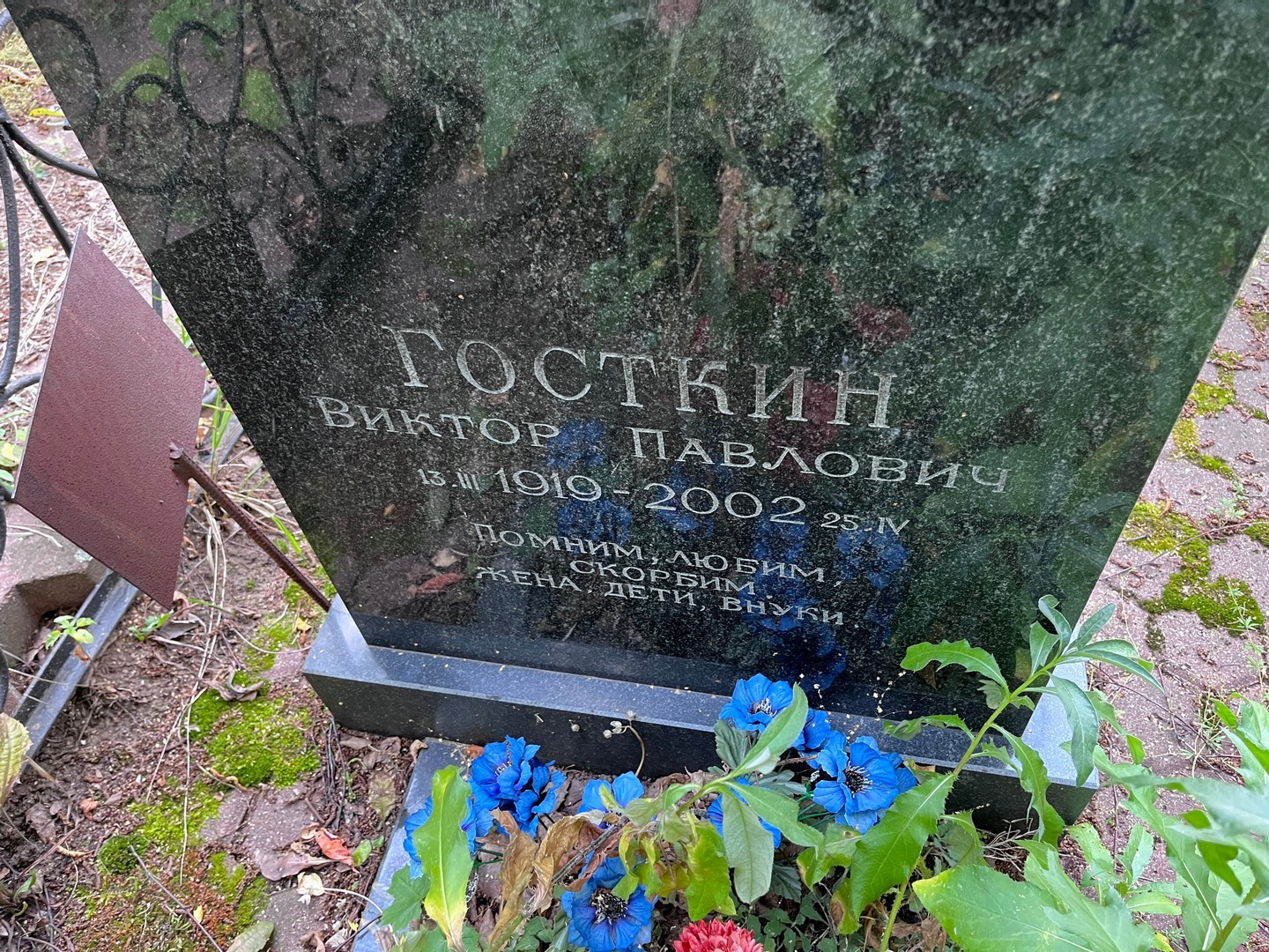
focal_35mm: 26
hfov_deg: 67.3
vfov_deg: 53.1
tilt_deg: -51.4
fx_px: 953
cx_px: 634
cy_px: 476
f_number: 1.6
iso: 250
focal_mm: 5.1
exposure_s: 1/60
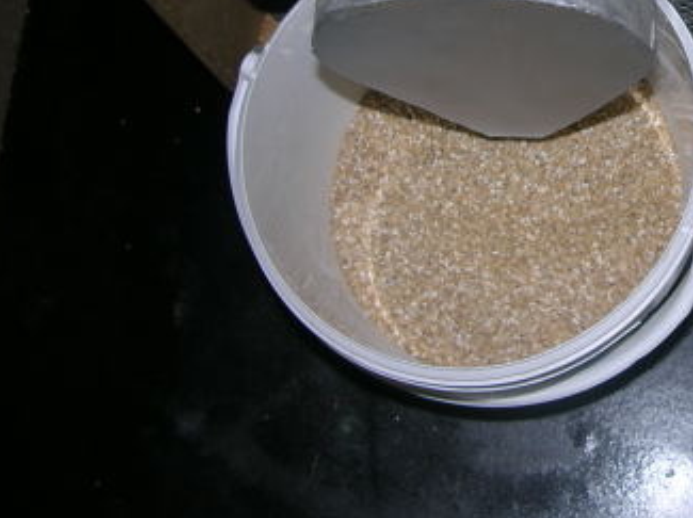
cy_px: 30
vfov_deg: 20.7
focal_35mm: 69
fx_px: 1380
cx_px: 661
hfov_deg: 26.9
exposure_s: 1/60.1
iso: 50
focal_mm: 8.9
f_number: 2.8
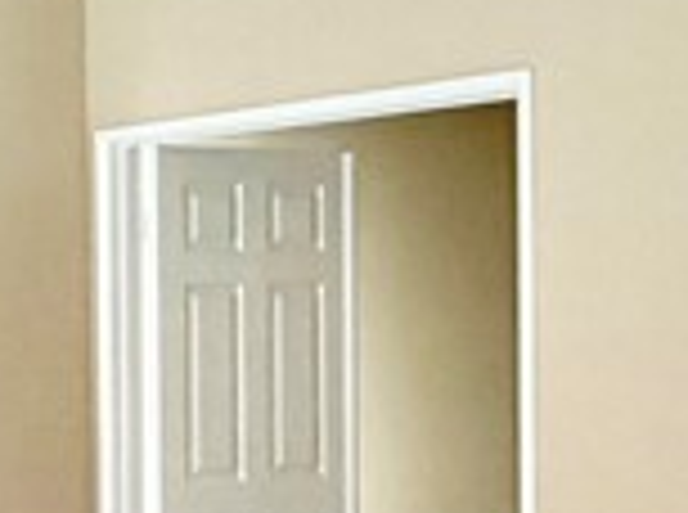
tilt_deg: -0.1
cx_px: -445
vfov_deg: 15.7
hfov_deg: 17.9
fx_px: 1864
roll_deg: +0.8
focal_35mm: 94
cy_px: 292
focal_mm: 2.22
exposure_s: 1/120
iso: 200
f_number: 2.2
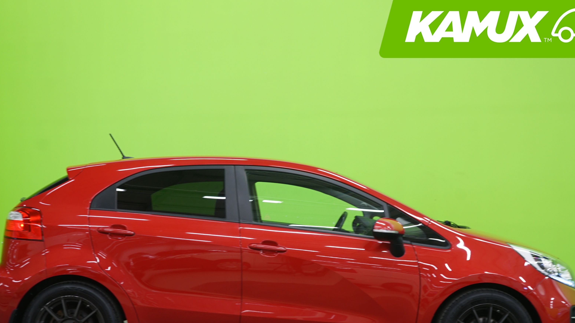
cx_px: 288
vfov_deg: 22.5
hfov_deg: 39.2
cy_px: 214
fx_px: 808
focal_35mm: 53
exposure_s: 1/6
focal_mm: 40
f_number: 5
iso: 400
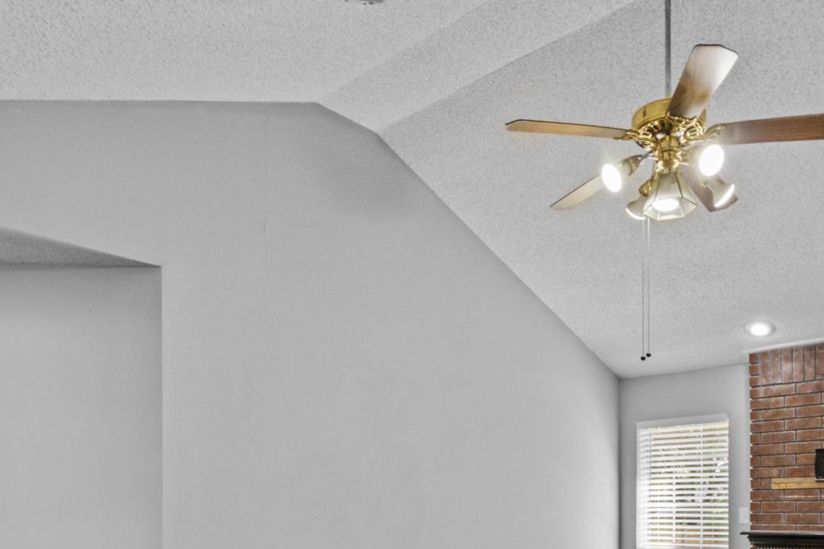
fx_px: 732
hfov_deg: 57.9
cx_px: 521
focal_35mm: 32
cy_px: 515
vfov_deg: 37.8
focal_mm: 10
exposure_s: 1/13
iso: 400
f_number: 8
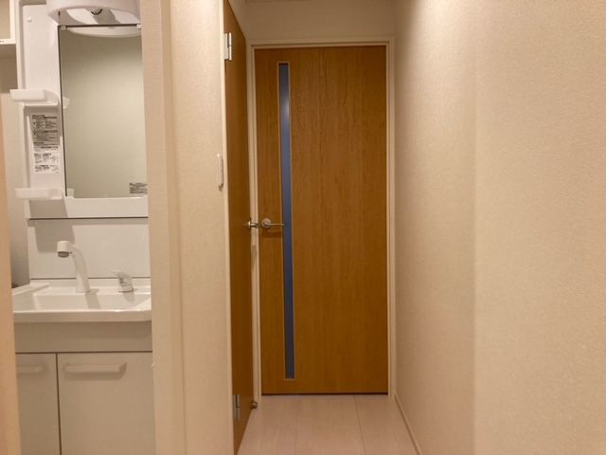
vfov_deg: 49.7
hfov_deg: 63.4
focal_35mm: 28
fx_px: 490
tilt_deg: -2.2
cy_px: 228
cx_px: 303
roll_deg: +0.2
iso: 125
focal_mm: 3.99
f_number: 1.8
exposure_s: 1/60
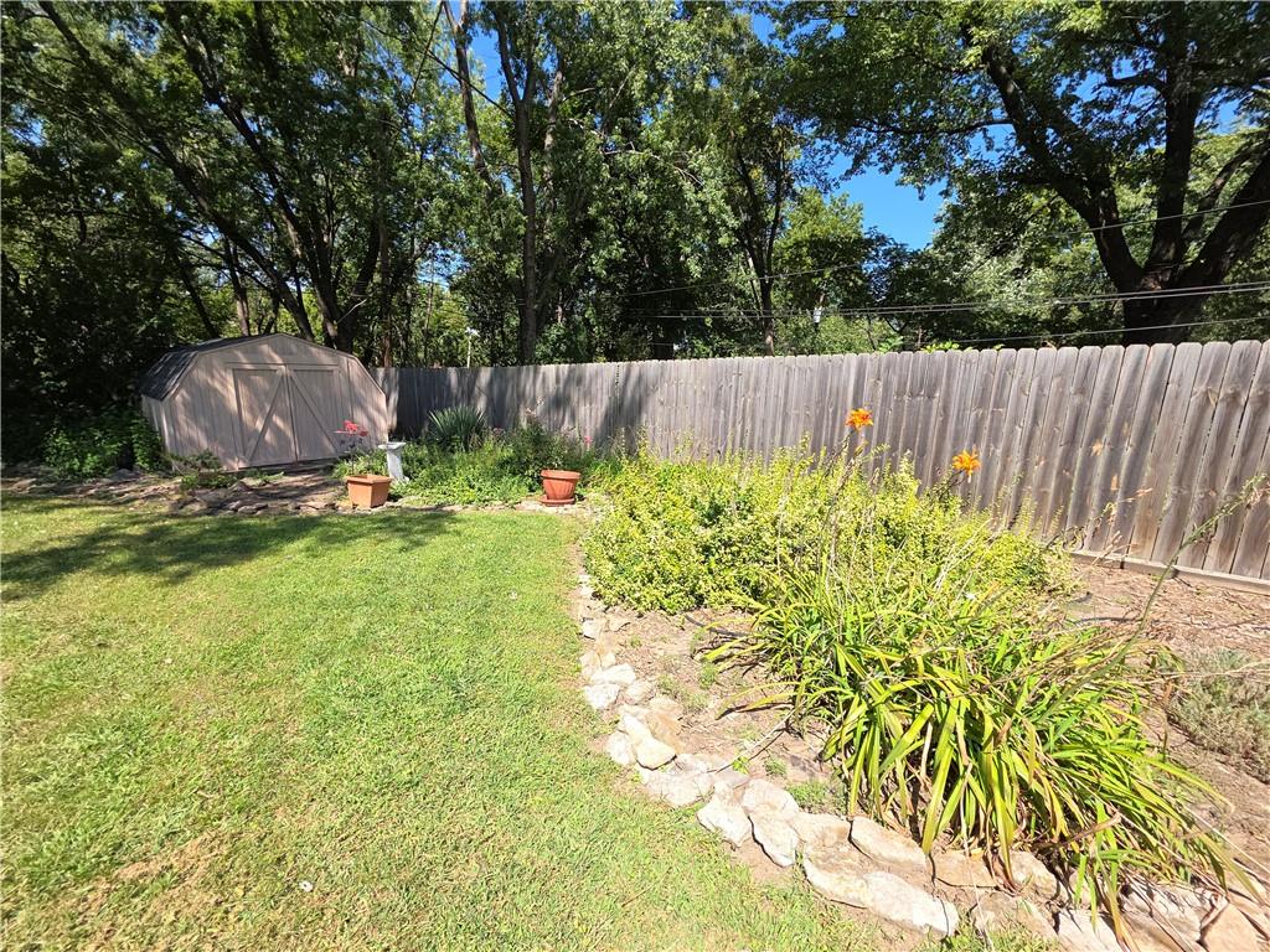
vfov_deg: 89.9
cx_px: 635
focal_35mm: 13
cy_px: 476
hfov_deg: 106.2
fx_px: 477
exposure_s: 1/425
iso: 20
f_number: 1.9
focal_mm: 2.2
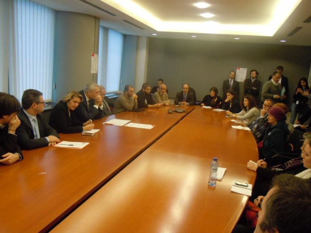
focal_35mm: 30
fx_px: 270
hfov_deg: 60.0
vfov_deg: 46.8
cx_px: 156
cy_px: 116
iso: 400
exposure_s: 1/25
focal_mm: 5.4
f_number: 3.5
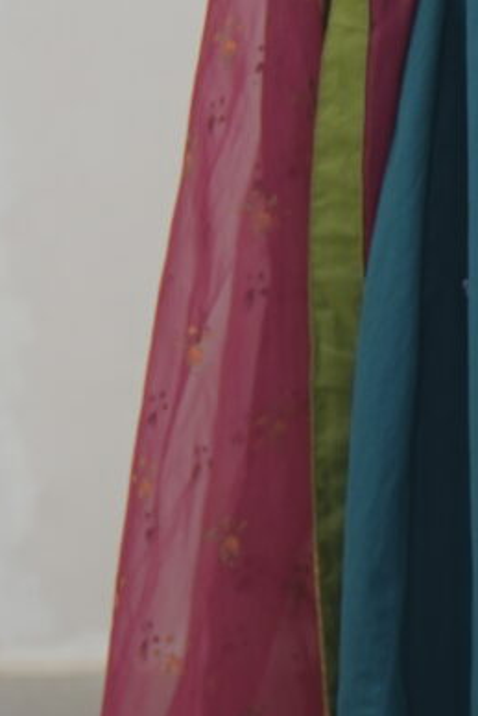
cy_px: 11
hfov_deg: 6.8
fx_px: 3940
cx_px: 848
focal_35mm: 198
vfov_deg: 10.3
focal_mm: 30
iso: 320
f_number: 2.8
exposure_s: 1/100
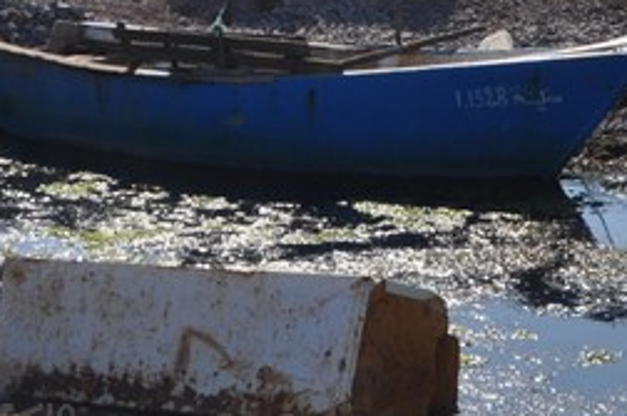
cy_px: 96
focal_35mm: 118
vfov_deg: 11.5
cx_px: 114
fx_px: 2056
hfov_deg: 17.2
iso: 200
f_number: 11
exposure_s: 1/500
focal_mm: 31
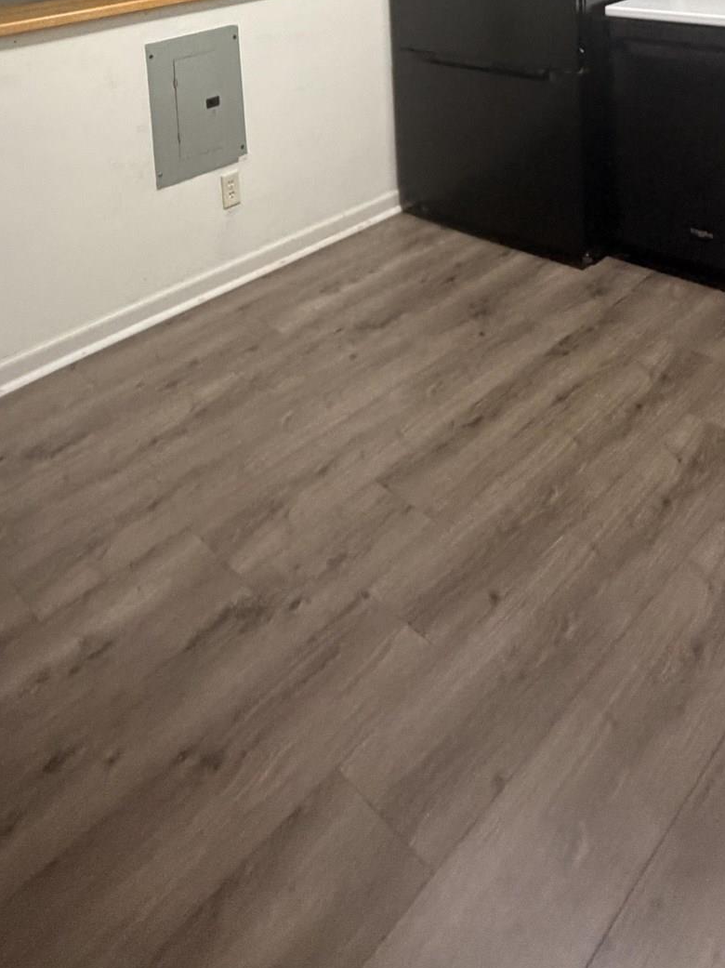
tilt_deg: -3.4
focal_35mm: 31
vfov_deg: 45.6
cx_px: 207
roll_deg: +4.6
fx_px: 866
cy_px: -68
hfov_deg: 44.3
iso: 400
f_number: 2.2
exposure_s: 1/60
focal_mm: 2.22
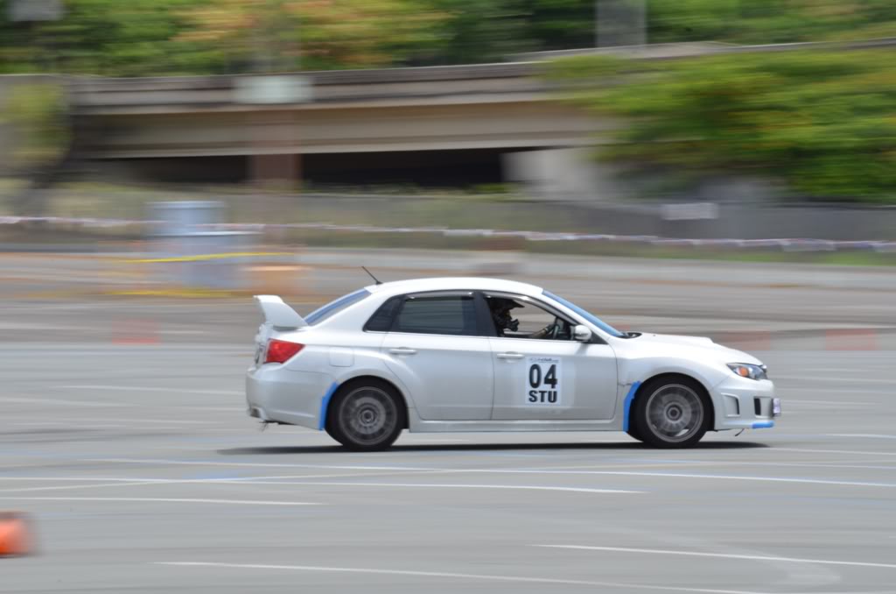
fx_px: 6892
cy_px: 297
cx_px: 448
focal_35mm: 278
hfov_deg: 7.4
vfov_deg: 4.9
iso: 200
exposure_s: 1/30
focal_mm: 185
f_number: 25
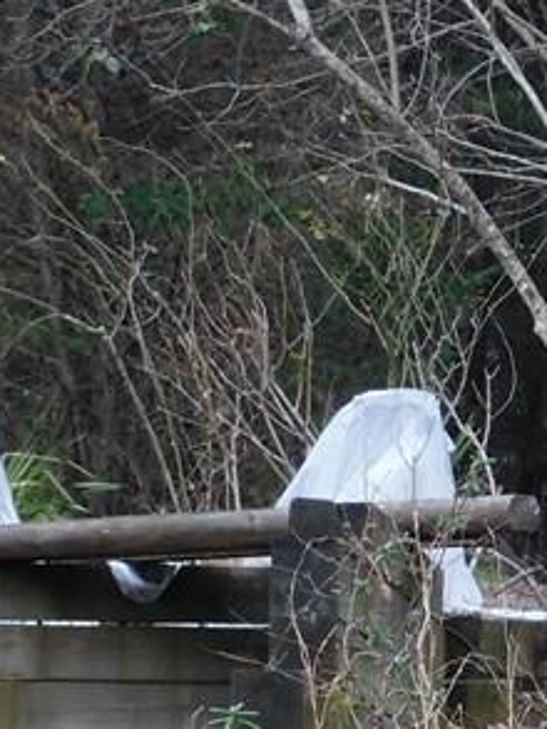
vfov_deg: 5.7
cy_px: 376
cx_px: 1064
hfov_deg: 4.3
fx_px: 7285
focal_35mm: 346
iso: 320
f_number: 4.6
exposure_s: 1/60
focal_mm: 17.6
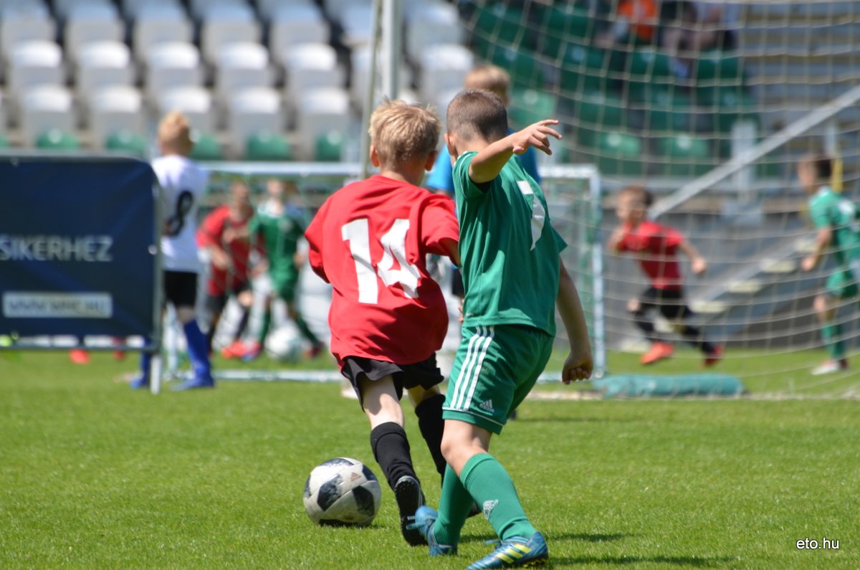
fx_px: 10729
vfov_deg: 3.0
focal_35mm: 450
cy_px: 285
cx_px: 430
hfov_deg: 4.6
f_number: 6.3
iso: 200
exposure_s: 1/640
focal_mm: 300
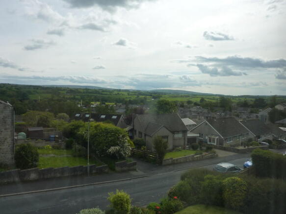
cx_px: 143
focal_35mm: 25
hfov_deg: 69.4
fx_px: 207
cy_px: 107
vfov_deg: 54.9
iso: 125
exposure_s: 1/400
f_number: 5.6
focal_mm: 4.1
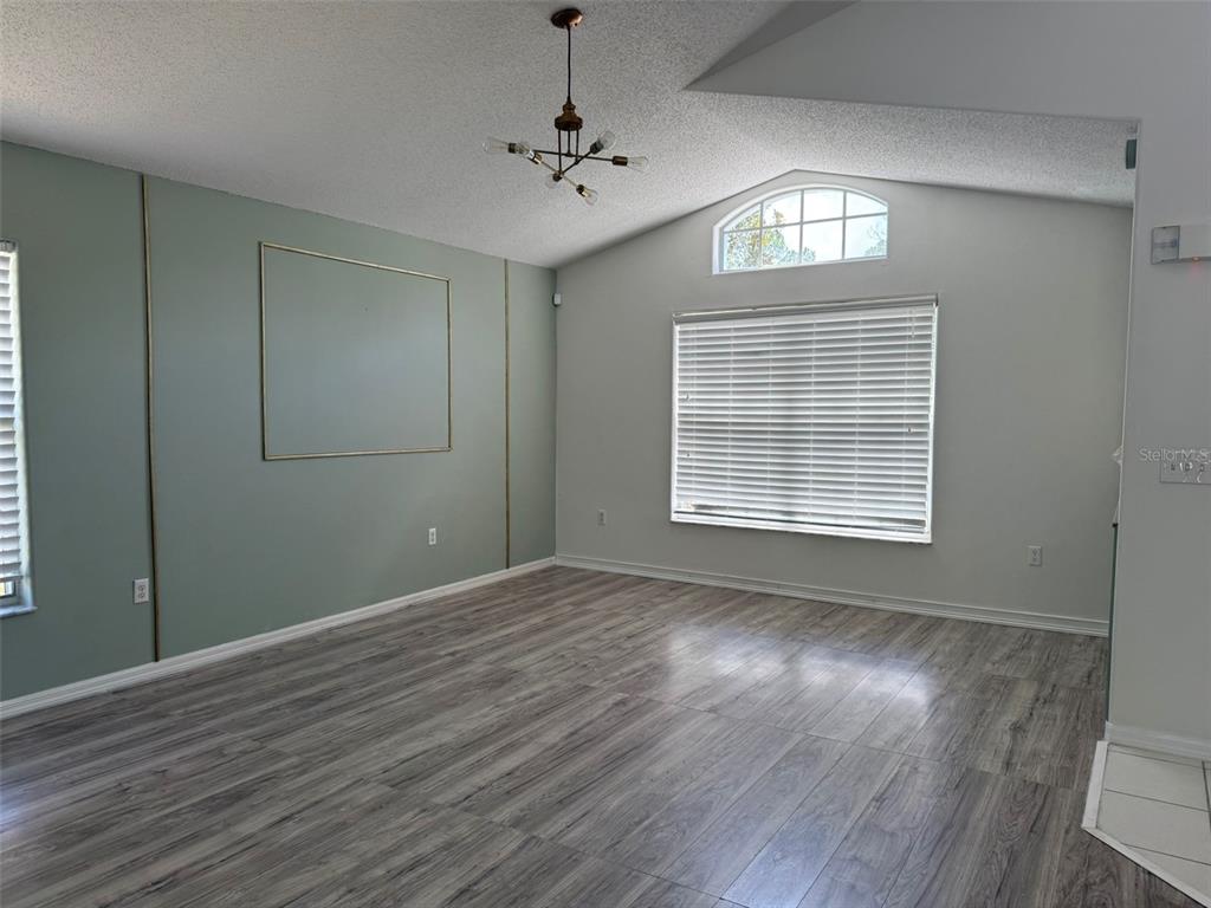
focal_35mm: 24
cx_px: 606
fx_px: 840
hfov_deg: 71.6
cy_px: 454
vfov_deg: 56.8
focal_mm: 6.76
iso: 100
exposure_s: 1/321
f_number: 1.78
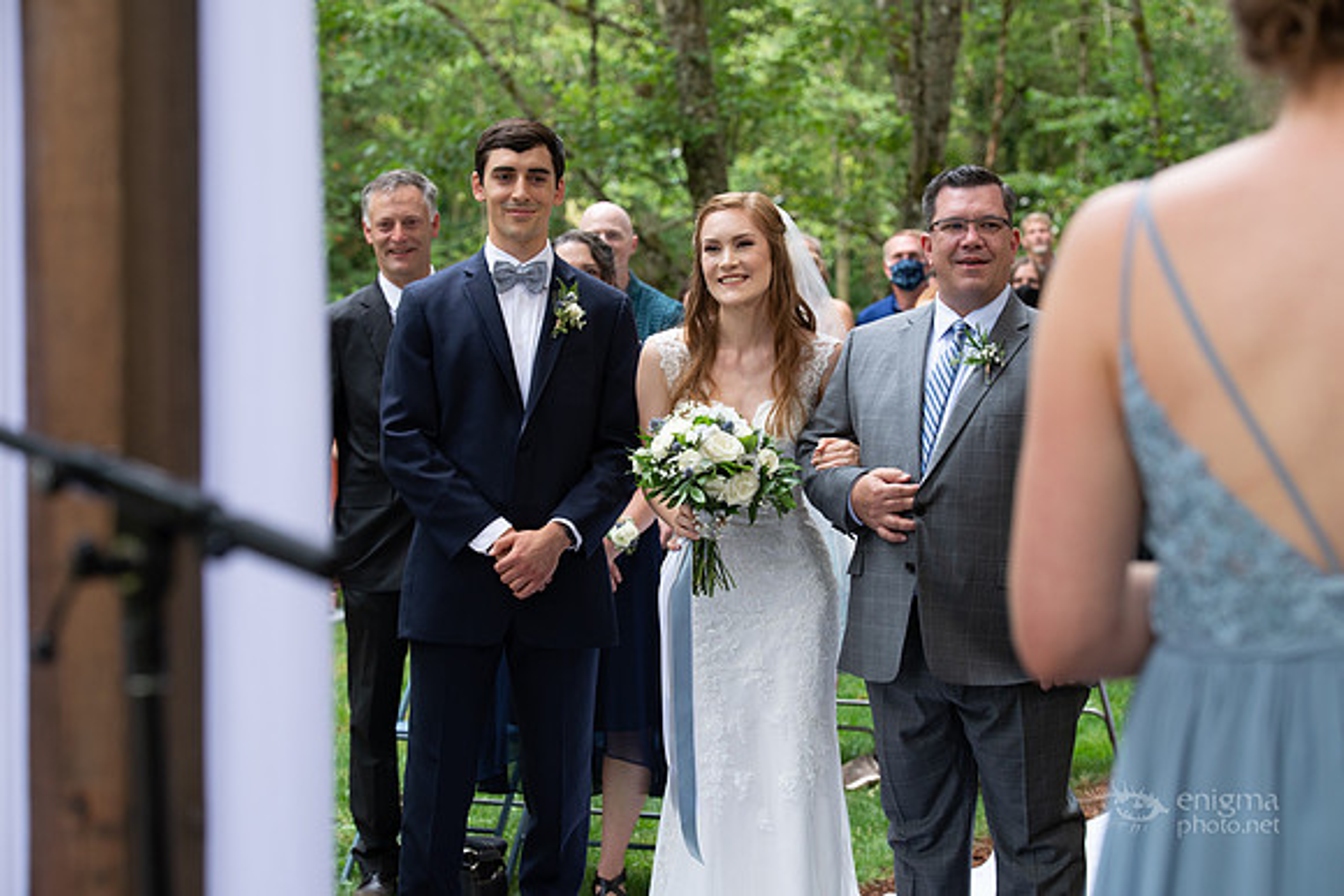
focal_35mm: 92
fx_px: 3435
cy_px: 448
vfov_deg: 14.9
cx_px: 672
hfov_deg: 22.1
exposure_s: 1/125
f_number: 5.6
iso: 640
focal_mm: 92
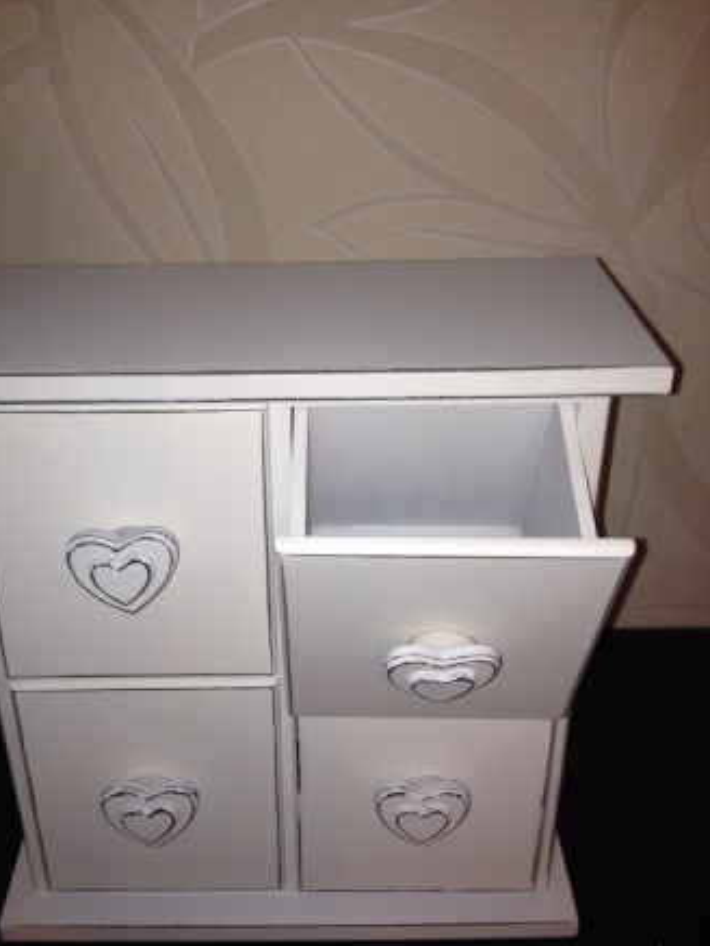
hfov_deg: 35.1
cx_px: 301
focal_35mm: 41
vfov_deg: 45.7
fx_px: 1121
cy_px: 431
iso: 50
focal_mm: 4.28
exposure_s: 1/54
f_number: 2.4
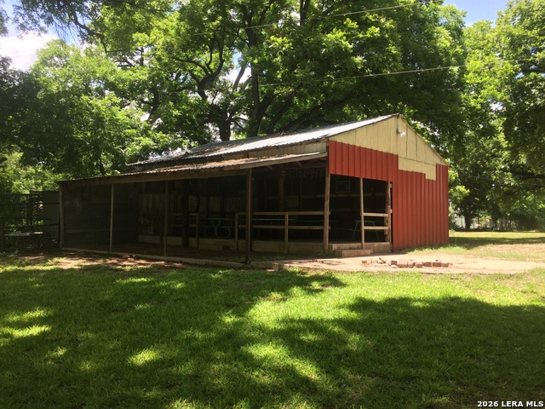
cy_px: 204
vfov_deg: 48.2
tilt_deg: +2.7
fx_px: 457
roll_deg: -1.1
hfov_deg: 61.7
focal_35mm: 29
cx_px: 272
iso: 32
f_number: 2.2
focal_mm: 4.15
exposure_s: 1/395
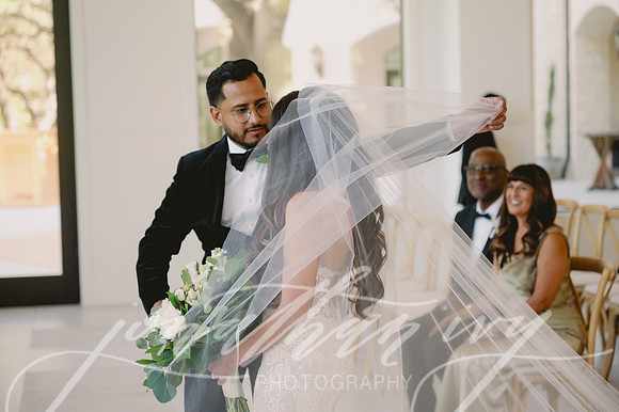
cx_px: 297
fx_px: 1318
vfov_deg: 17.8
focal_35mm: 77
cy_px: 186
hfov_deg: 26.4
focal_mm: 70
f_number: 2.8
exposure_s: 1/640
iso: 1000
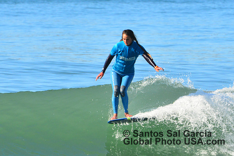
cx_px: 117
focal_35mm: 550
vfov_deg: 2.5
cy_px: 78
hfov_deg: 3.8
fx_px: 3573
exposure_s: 1/800
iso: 1250
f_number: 13
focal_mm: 550
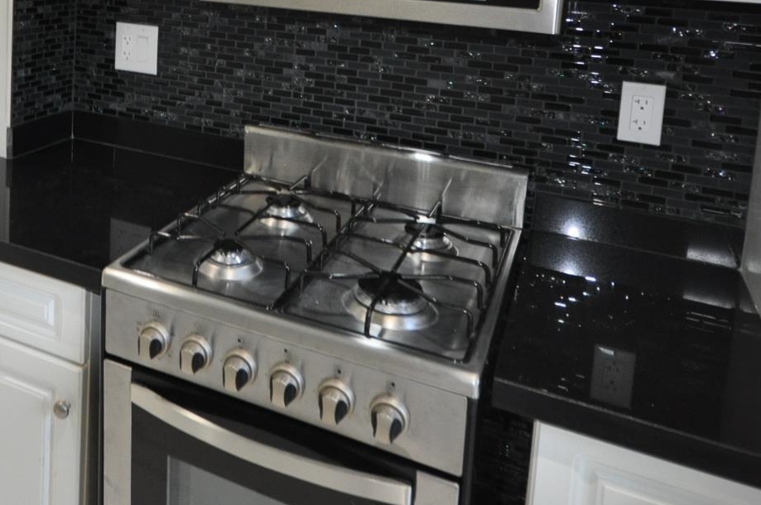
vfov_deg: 34.6
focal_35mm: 35
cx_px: 171
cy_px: 10
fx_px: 739
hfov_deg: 51.7
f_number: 4
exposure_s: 1/60
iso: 800
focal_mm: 10
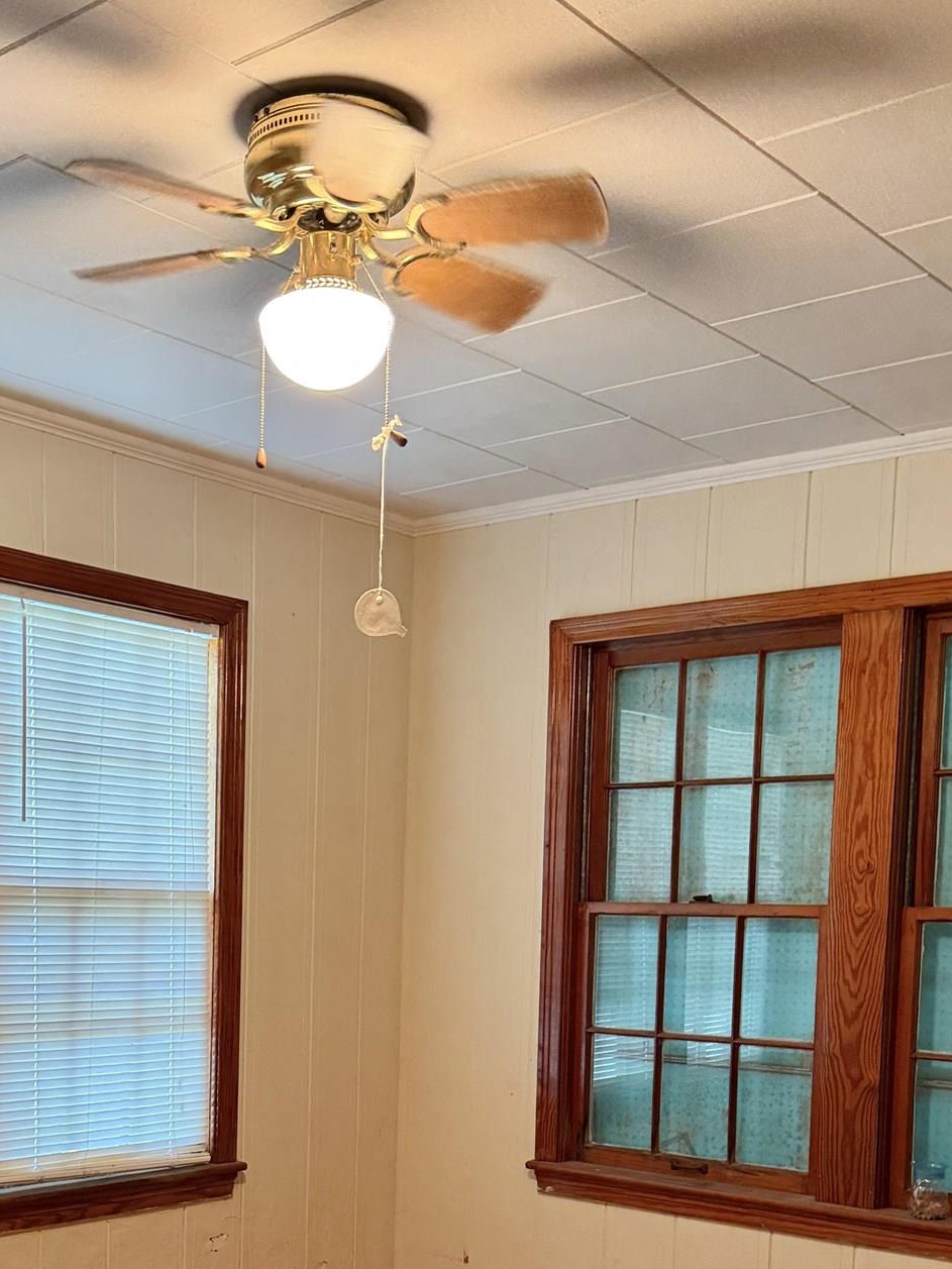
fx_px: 1613
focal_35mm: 44
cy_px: 1024
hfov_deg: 32.6
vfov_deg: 41.0
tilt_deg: -4.9
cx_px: 324
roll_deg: -2.0
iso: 400
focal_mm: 6.76
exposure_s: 1/60
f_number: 1.78
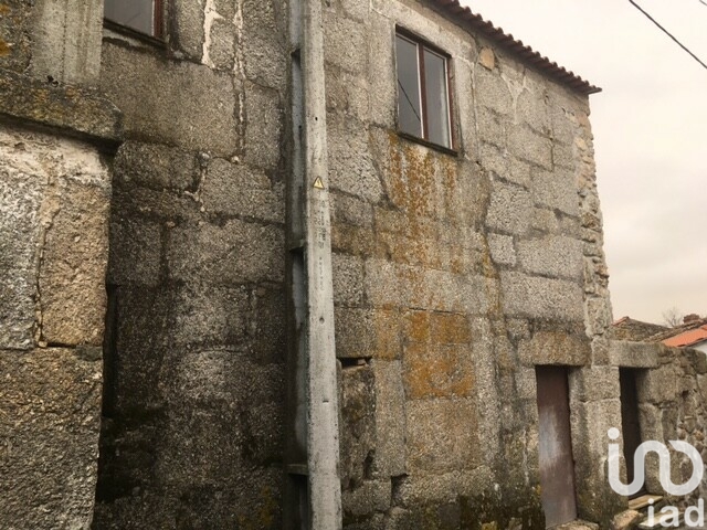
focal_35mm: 29
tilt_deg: +9.8
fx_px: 592
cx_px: 354
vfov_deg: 48.2
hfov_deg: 61.7
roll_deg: +3.1
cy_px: 265
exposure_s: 1/884
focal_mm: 4.15
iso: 25
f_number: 2.2
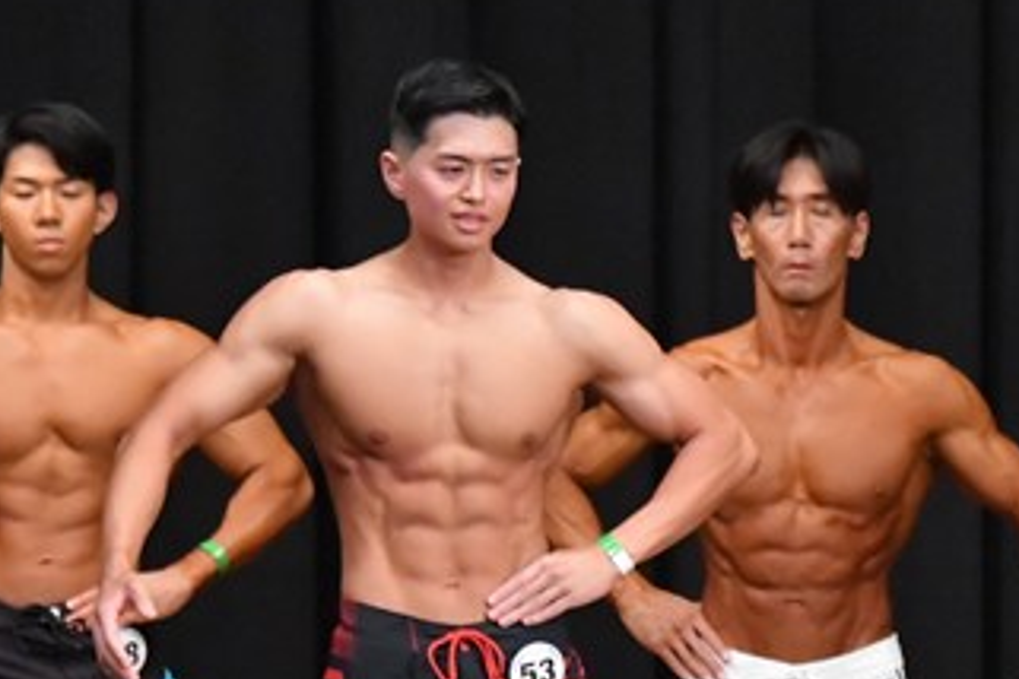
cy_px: 774
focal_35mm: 524
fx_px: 14831
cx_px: 989
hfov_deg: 3.9
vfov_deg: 2.6
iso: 8000
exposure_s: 1/400
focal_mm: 145
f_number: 5.6
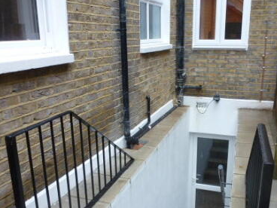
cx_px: 146
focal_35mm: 38
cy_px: 133
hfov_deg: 49.0
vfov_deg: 37.4
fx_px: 304
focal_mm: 4.3
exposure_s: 1/20
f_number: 3.3
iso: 100
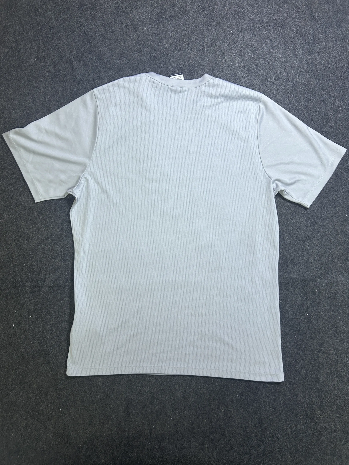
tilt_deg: -64.3
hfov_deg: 53.1
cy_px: 232
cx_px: 174
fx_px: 350
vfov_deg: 67.3
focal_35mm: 26
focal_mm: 5.7
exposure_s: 1/50
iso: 125
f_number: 1.5
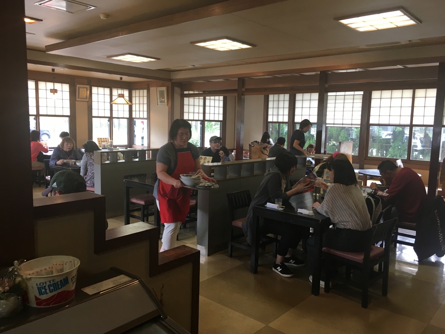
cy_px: 167
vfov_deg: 48.2
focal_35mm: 29
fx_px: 373
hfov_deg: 61.7
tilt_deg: -5.7
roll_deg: +0.0
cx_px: 222
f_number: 2.2
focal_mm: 4.15
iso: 32
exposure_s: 1/30
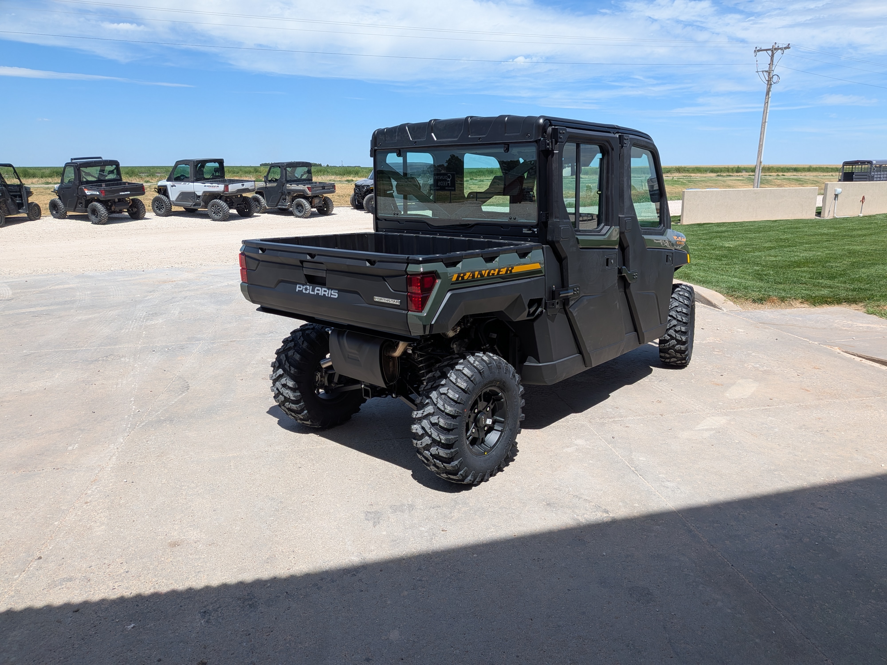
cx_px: 444
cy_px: 332
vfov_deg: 56.8
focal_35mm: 24
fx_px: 615
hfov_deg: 71.6
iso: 31
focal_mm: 4.53
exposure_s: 1/1433
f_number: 1.7
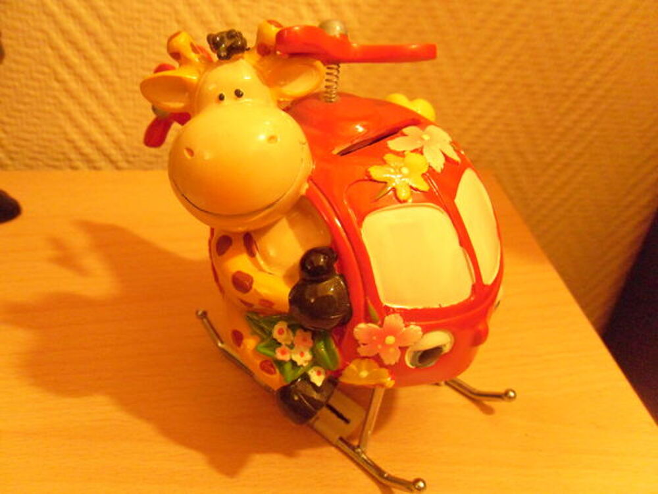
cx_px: 329
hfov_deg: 52.6
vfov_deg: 40.7
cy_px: 247
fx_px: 665
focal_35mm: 35
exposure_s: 1/14
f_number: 3.5
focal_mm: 6.3
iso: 800
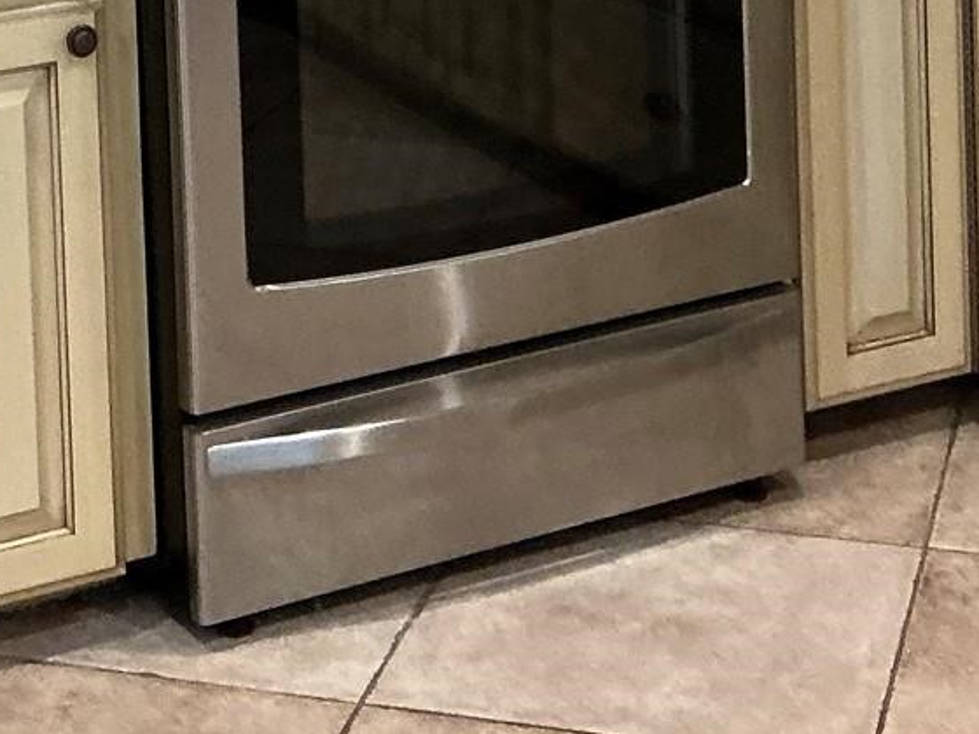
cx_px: 255
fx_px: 2998
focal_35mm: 106
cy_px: -481
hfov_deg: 18.4
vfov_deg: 13.0
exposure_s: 1/60
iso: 250
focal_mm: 3
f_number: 1.8
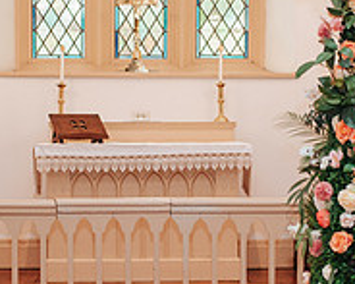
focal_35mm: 113
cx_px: 165
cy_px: 195
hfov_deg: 17.0
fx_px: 1187
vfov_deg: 13.6
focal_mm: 35
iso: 1000
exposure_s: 1/200
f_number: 2.8
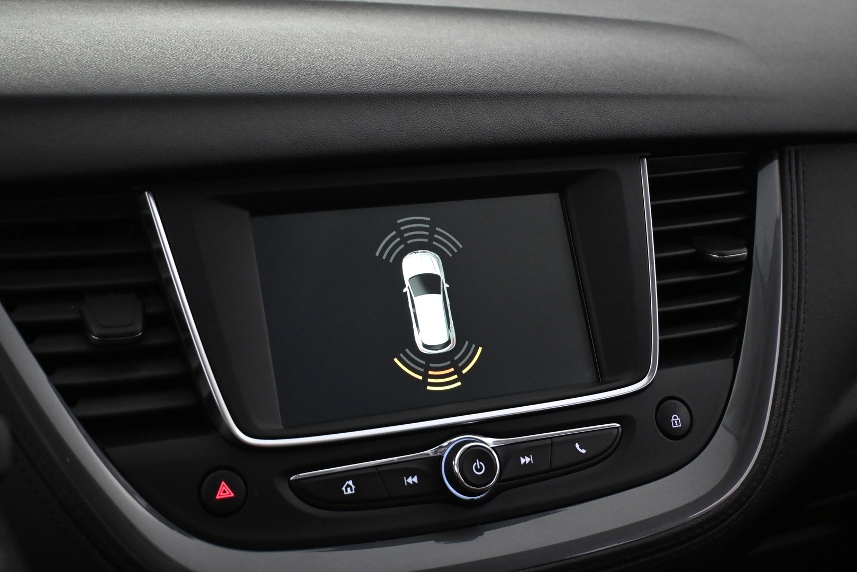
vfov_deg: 27.7
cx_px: 428
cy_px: 286
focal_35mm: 49
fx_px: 1160
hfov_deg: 40.5
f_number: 5
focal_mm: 32.5
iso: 4500
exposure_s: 1/60
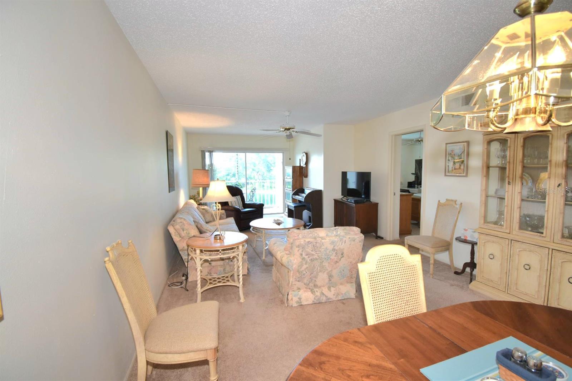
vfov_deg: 77.3
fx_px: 238
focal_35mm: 15
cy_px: 190
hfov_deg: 100.4
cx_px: 286
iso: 400
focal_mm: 10
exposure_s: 1/80
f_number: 4.5
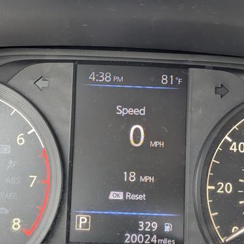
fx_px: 590
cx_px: 109
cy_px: 125
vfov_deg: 23.4
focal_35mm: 74
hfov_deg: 23.4
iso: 522
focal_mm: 6.9
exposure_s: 1/476
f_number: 1.68
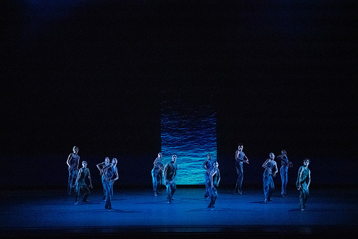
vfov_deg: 10.0
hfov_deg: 15.0
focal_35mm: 137
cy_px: 120
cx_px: 179
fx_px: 1363
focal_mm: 137
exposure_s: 1/400
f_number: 5.6
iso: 25600
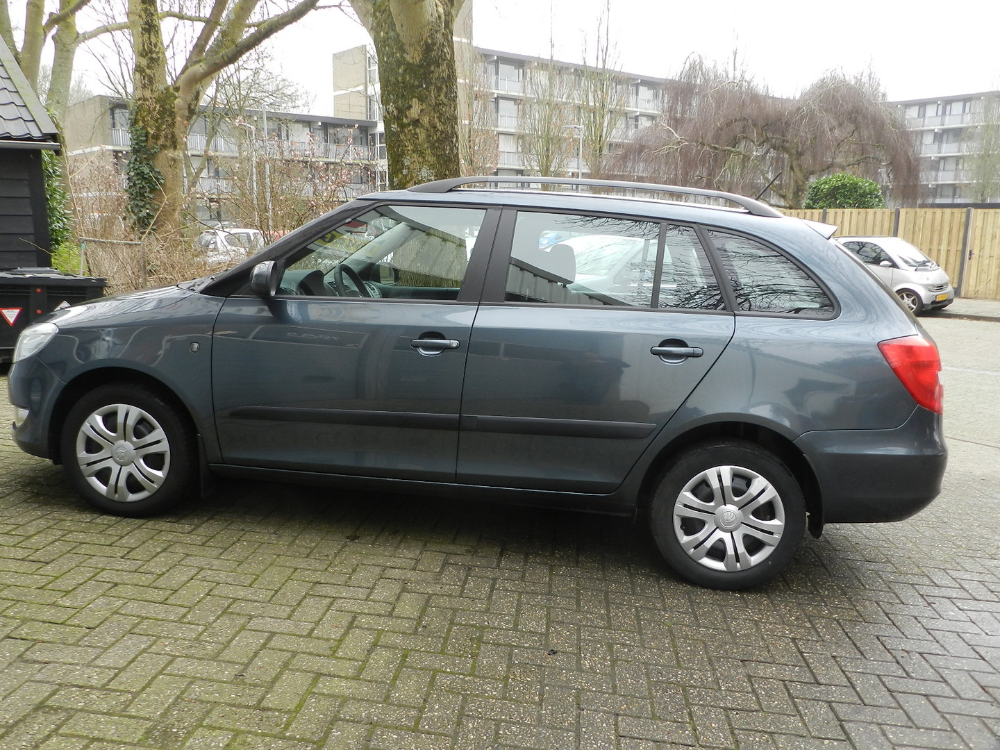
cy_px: 375
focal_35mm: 28
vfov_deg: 49.7
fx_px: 809
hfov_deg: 63.4
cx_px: 500
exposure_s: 1/160
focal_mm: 5
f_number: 3.6
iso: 160
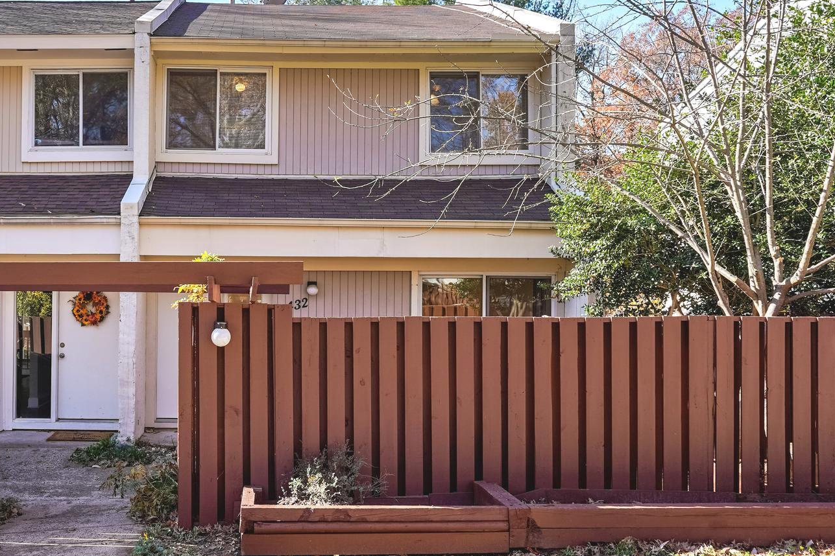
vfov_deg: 37.3
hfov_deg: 53.8
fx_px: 812
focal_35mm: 35
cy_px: 168
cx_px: 307
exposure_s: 1/200
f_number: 4.5
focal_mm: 22
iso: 100
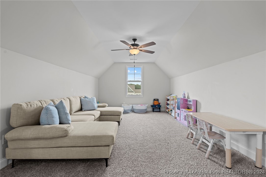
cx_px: 133
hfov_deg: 95.0
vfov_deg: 72.0
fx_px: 122
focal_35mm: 16
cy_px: 88
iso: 400
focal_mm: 16.5
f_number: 8
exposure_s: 1/1.67
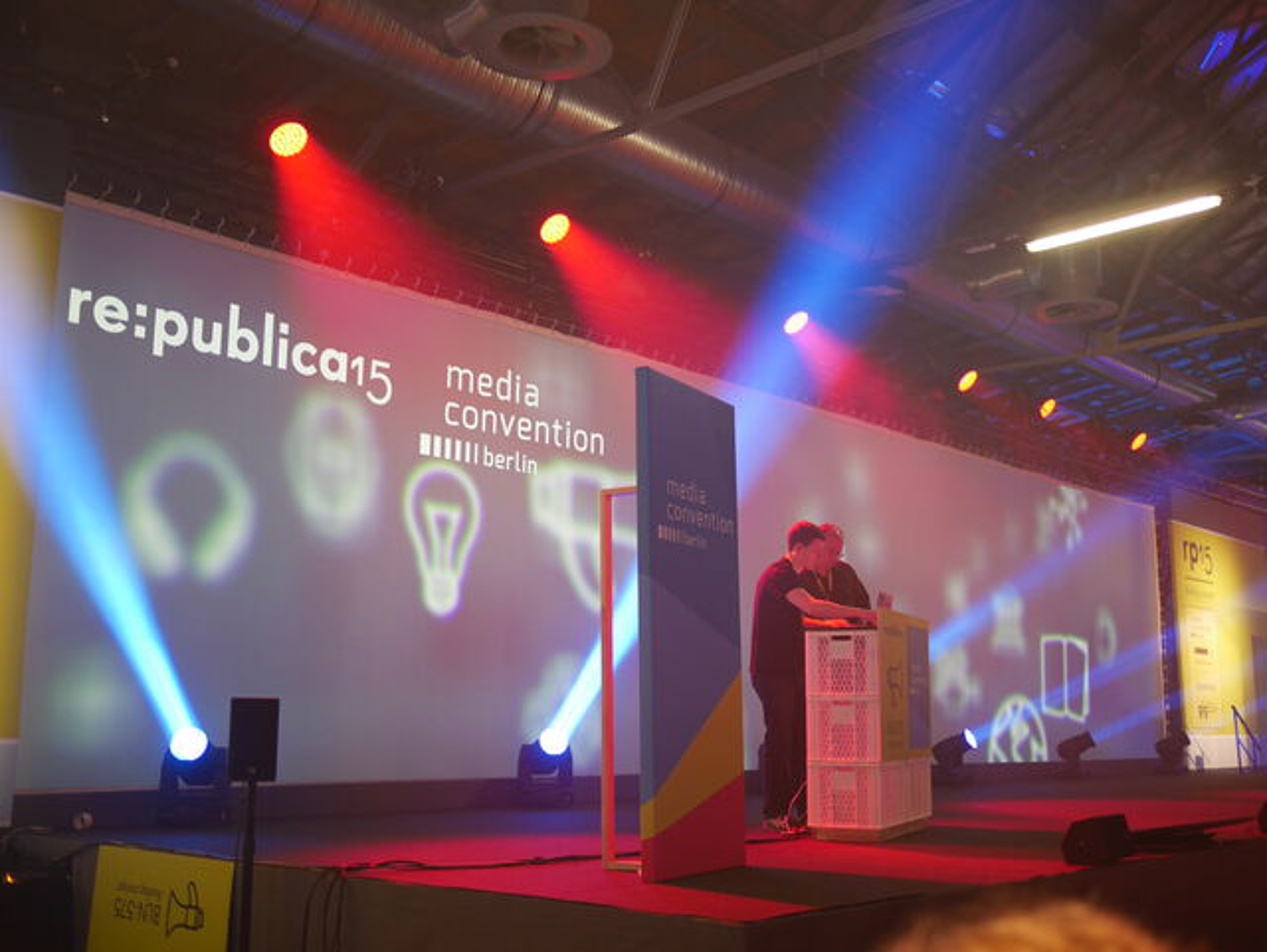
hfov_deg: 46.8
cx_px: 634
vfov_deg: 36.0
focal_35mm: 40
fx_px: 1465
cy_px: 476
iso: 400
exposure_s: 1/60
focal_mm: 20
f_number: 1.7
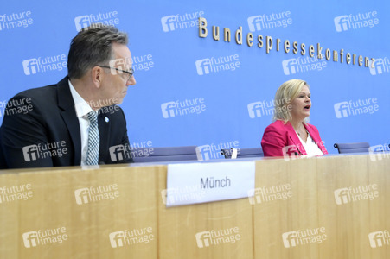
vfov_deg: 29.8
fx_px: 487
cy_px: 130
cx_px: 195
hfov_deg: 43.6
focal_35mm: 45
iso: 4000
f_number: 6.3
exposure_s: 1/400
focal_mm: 45
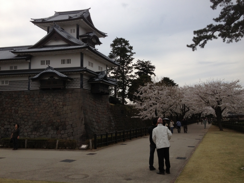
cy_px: 92
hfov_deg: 52.6
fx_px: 247
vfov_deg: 40.7
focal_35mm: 35
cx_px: 122
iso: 64
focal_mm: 4.28
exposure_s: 1/2208
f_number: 2.4
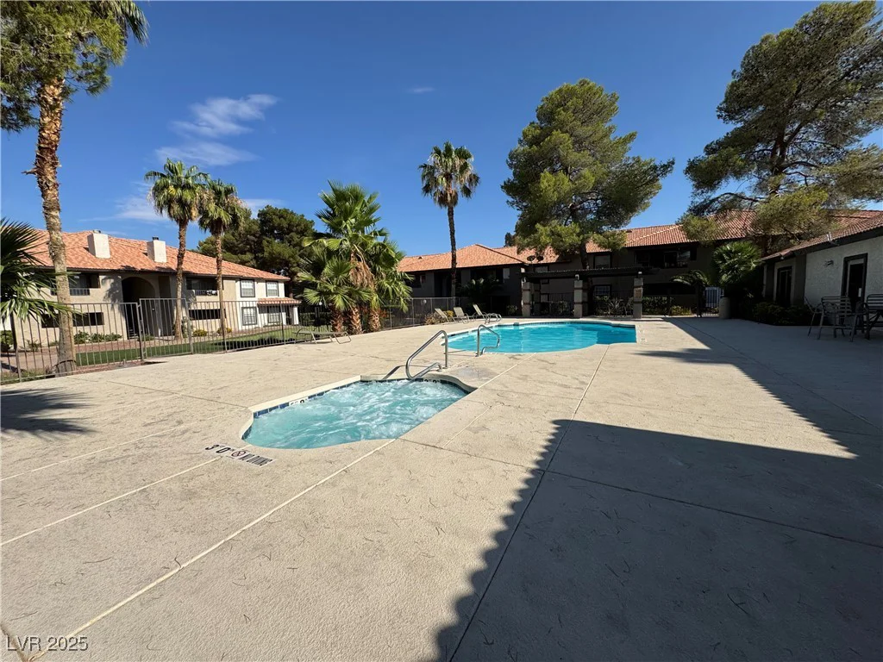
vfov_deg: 85.7
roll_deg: +1.3
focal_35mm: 14
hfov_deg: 102.1
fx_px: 357
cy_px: 331
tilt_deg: -5.4
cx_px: 442
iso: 50
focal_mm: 2.22
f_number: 2.2
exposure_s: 1/3247
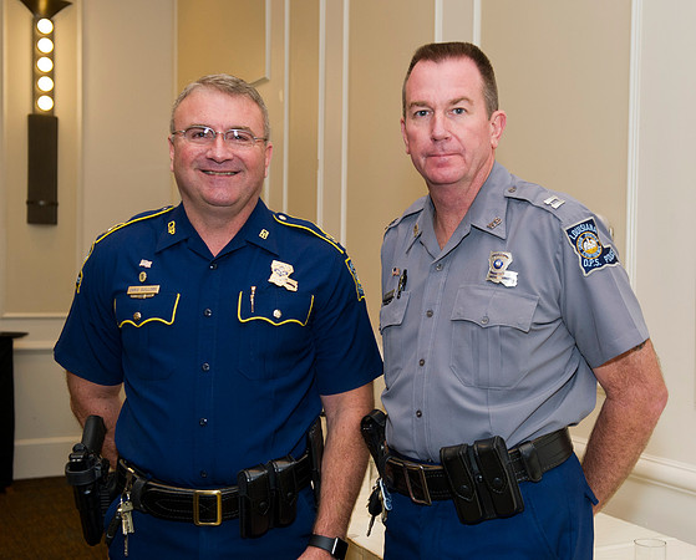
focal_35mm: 55
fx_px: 1128
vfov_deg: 27.9
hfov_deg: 34.2
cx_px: 417
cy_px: 278
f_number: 5
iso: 800
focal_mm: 48
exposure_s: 1/125
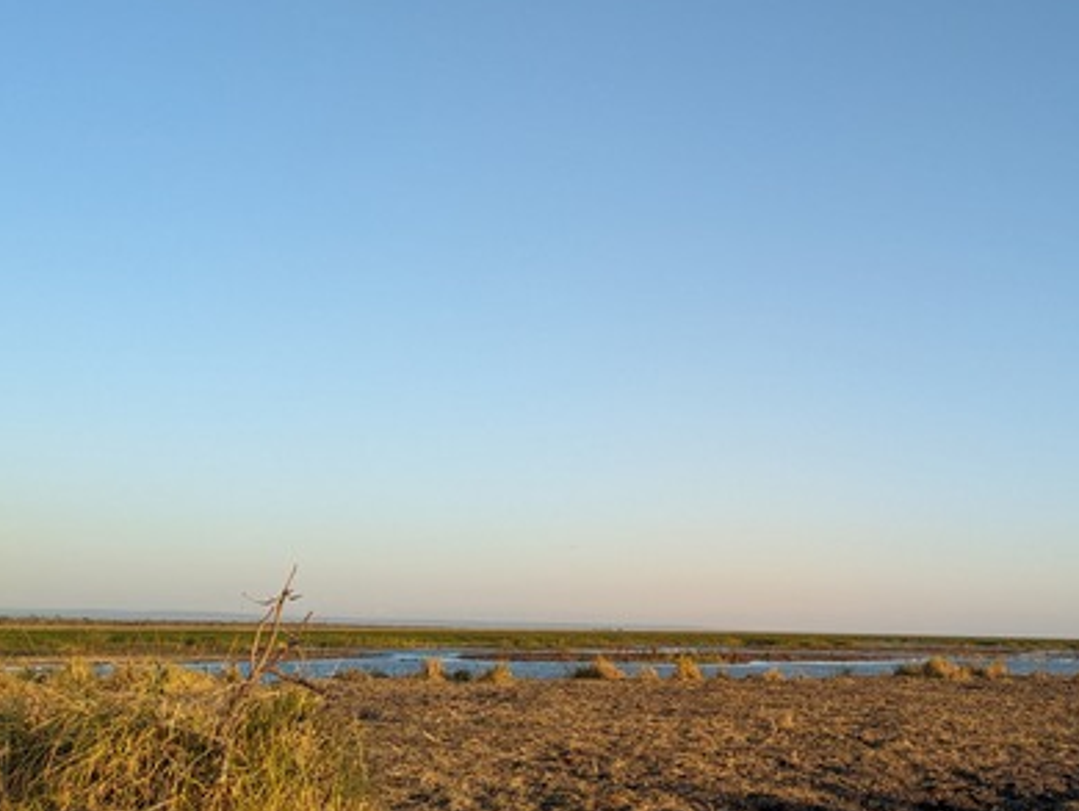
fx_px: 1279
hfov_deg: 44.8
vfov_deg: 34.9
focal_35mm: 41
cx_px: 747
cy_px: 281
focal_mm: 5.43
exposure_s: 1/781
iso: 69
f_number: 1.89
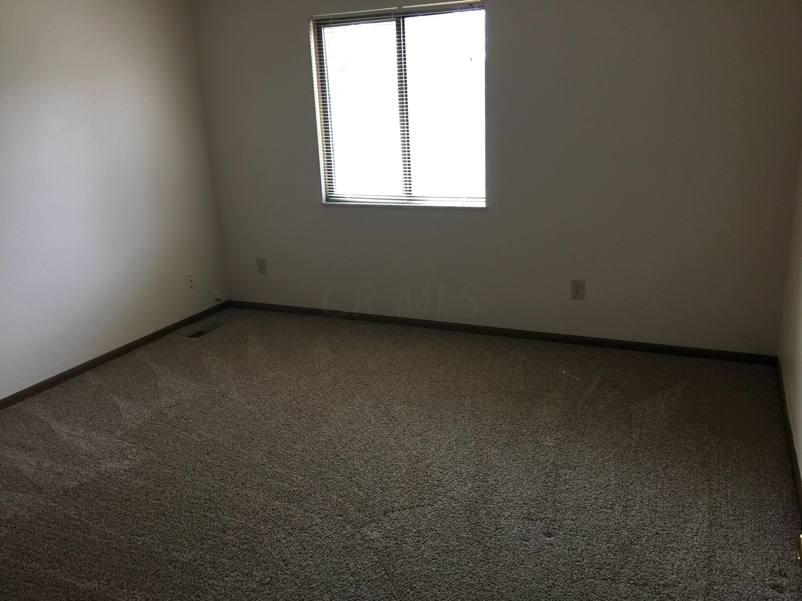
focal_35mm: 29
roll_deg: +2.0
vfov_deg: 48.2
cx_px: 401
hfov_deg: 61.7
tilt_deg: -17.3
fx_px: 672
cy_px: 300
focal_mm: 4.15
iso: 32
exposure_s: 1/30
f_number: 2.2
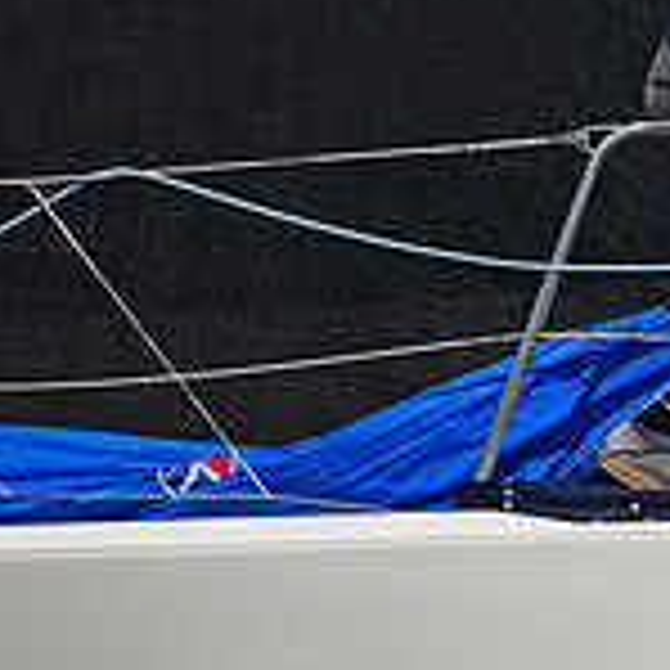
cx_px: 1055
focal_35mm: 997
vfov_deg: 1.8
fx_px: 21832
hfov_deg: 1.8
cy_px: -119
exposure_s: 1/6400
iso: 400
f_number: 5
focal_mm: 270
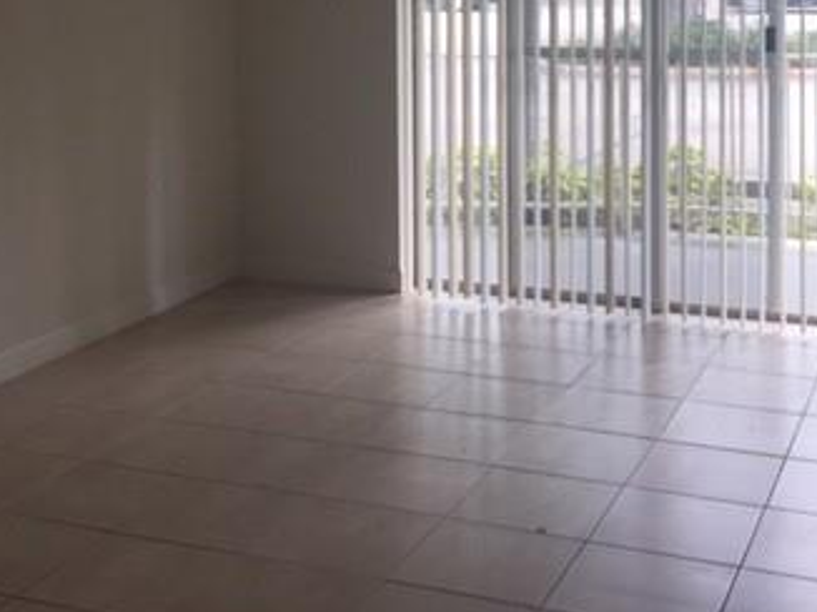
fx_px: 1344
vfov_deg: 24.7
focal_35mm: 57
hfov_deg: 33.8
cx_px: 426
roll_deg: -0.1
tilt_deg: -2.8
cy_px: 35
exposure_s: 1/60
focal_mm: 4.15
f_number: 2.2
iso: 32
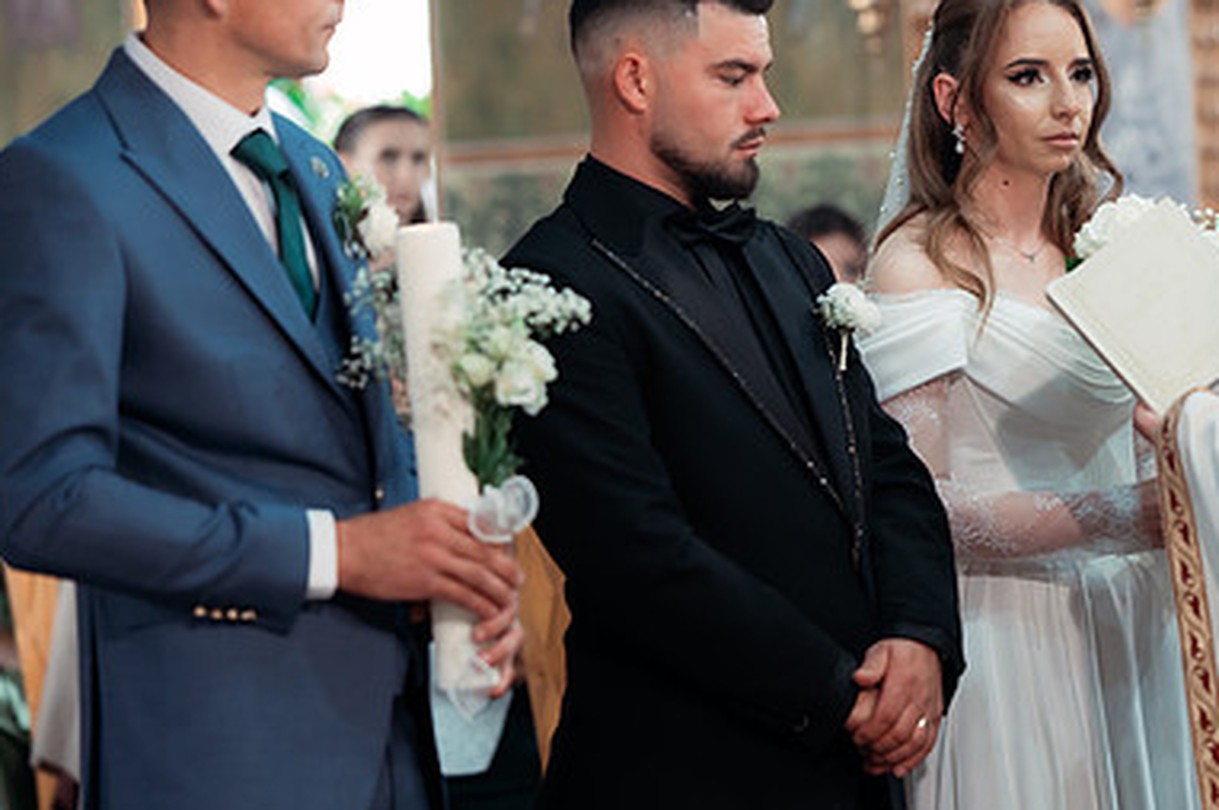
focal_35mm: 129
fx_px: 4364
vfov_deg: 10.6
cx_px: 759
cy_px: 348
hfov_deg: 15.9
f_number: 2.2
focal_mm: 85
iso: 1600
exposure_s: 1/320
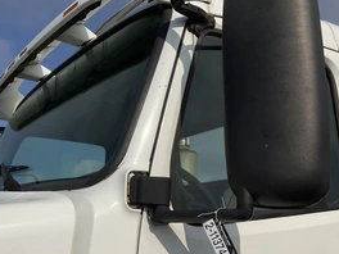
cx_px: 155
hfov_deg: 42.9
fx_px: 431
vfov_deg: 32.9
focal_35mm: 44
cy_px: 128
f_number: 1.8
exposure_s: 1/5814
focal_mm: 3
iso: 25
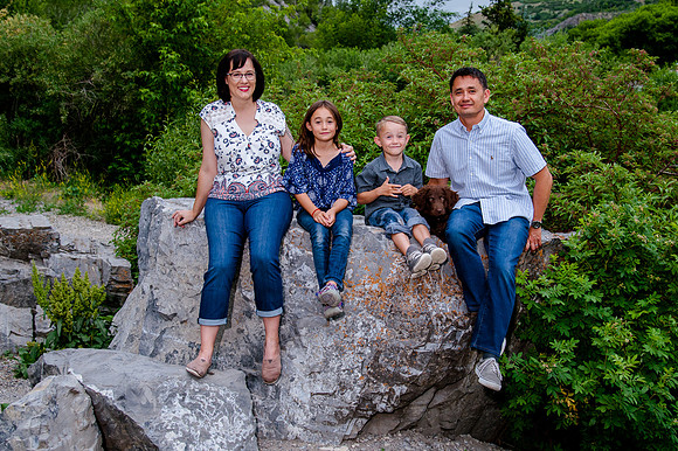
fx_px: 815
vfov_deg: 31.0
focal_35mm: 43
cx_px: 354
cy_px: 222
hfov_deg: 45.2
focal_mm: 34
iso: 400
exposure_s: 1/250
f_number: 5
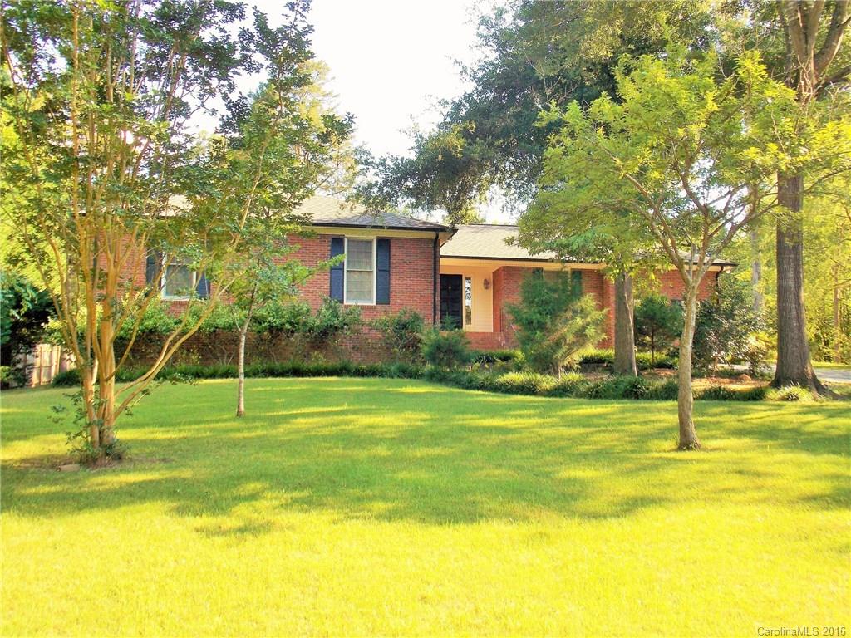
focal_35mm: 34
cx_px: 426
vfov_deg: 41.8
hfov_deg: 54.0
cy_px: 319
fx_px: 836
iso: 80
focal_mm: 6.1
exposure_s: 1/125
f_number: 3.4
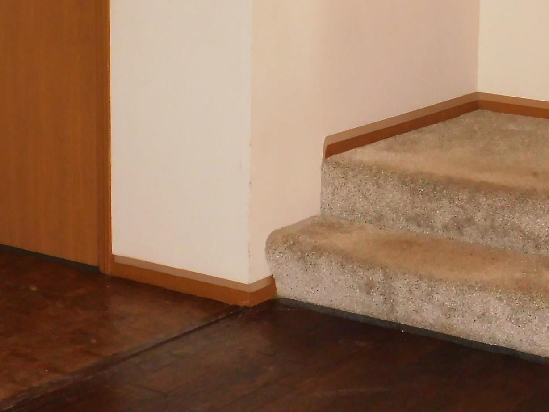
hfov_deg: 19.6
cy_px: 17
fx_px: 1586
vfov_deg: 14.6
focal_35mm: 100
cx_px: 281
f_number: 3.6
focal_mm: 7.1
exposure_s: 1/30
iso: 400
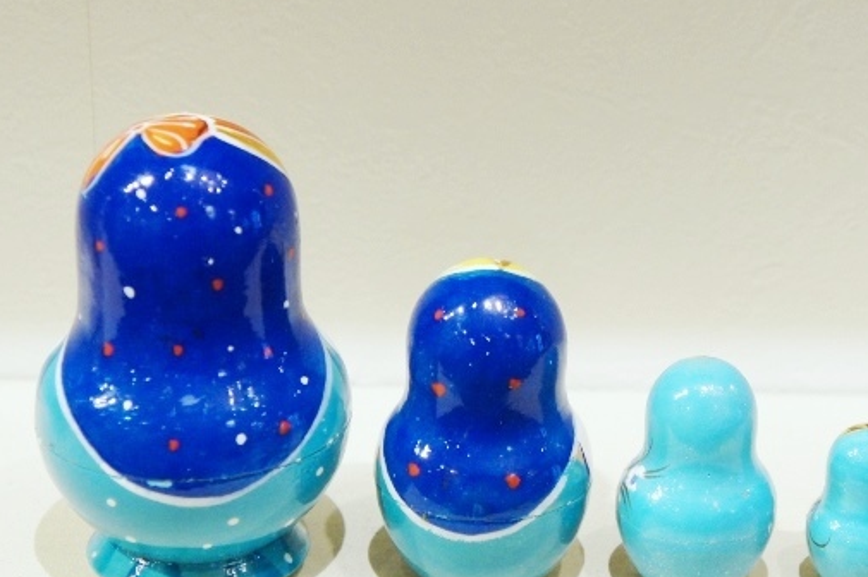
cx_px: 535
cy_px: 354
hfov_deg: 26.6
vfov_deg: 17.9
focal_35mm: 76
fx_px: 1831
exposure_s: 1/80
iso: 1600
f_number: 5
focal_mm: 40
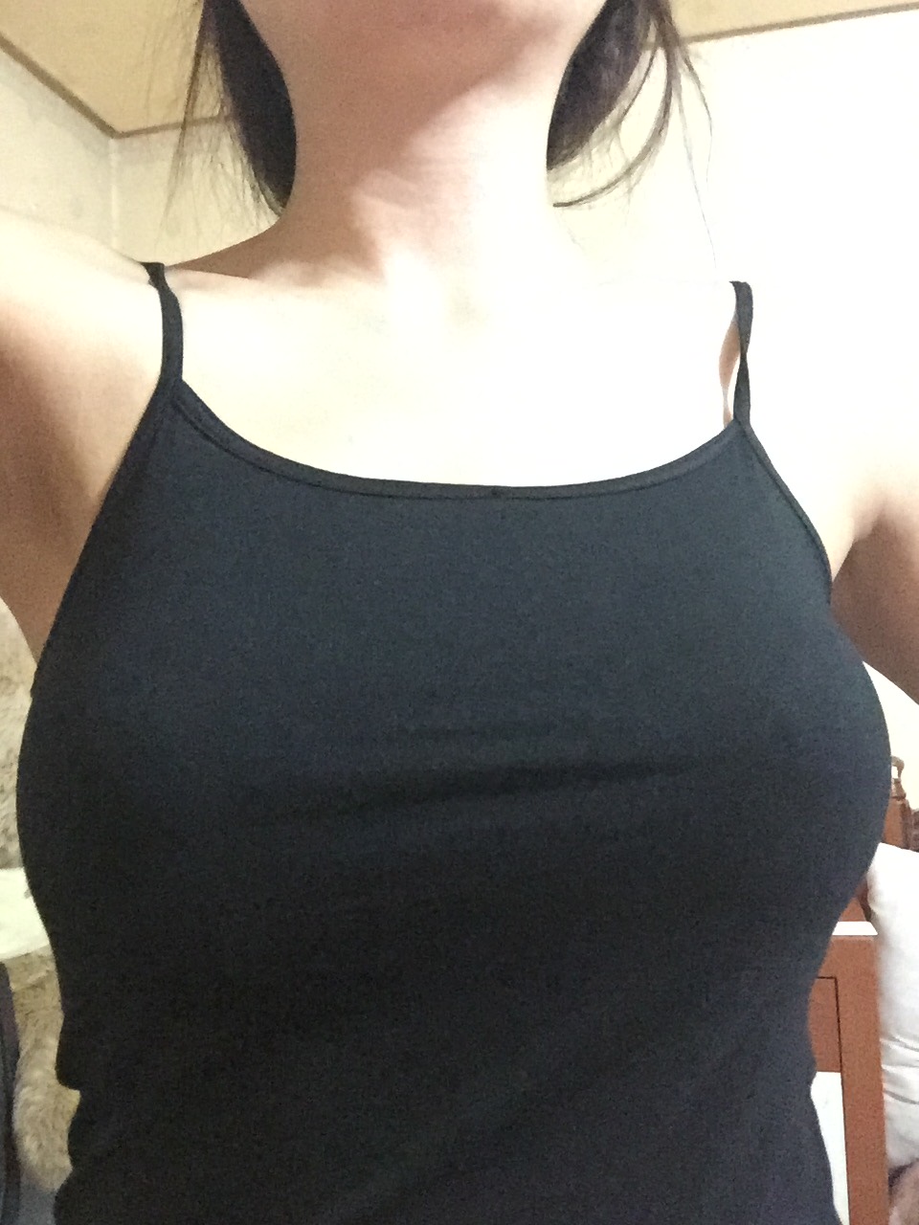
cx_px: 460
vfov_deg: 58.4
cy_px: 612
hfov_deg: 45.4
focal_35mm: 31
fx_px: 1097
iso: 1250
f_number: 2.2
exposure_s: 1/15
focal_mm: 2.65
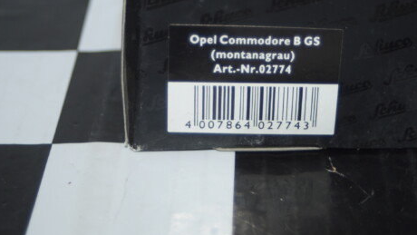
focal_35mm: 113
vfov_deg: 10.7
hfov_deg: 19.0
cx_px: 233
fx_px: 1246
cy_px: 64
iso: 160
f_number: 5
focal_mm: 55
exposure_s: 1/60
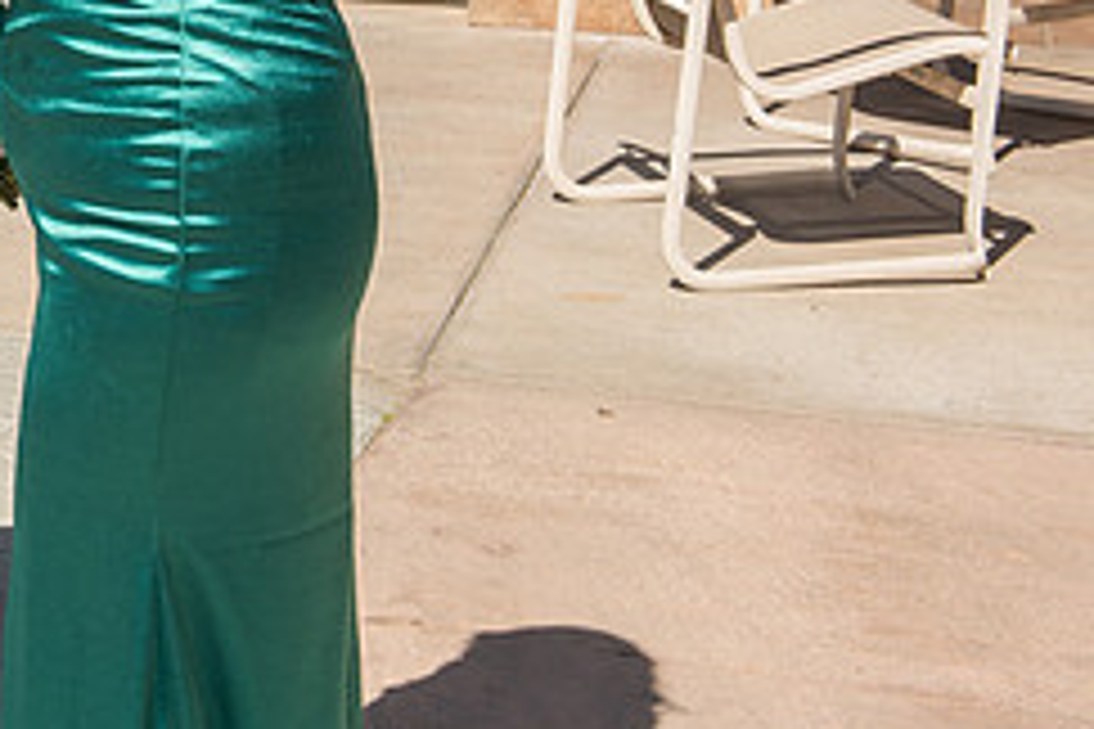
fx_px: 3191
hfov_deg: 18.5
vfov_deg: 12.8
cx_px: -194
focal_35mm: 105
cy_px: -110
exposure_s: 1/200
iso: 100
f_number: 9
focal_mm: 44
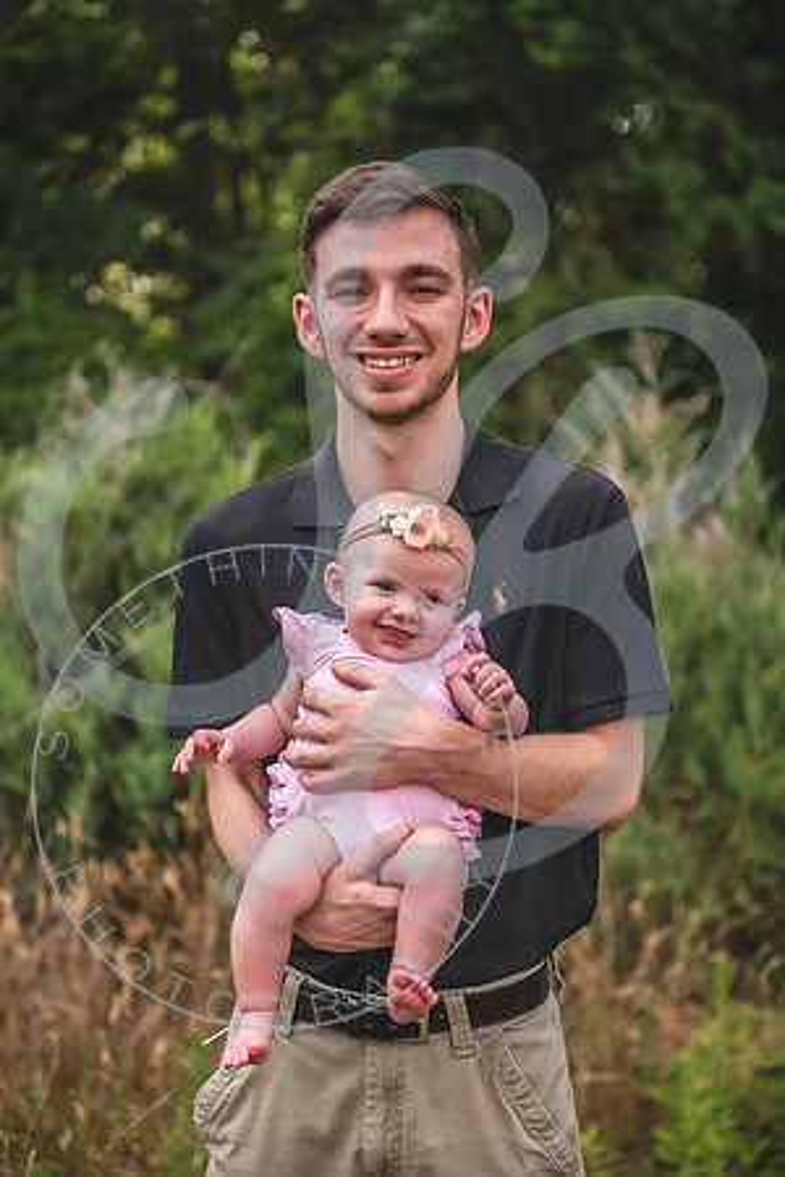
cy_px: 588
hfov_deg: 19.5
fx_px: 2289
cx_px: 392
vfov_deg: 28.8
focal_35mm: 70
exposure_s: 1/640
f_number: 2.8
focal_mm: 70
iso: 100
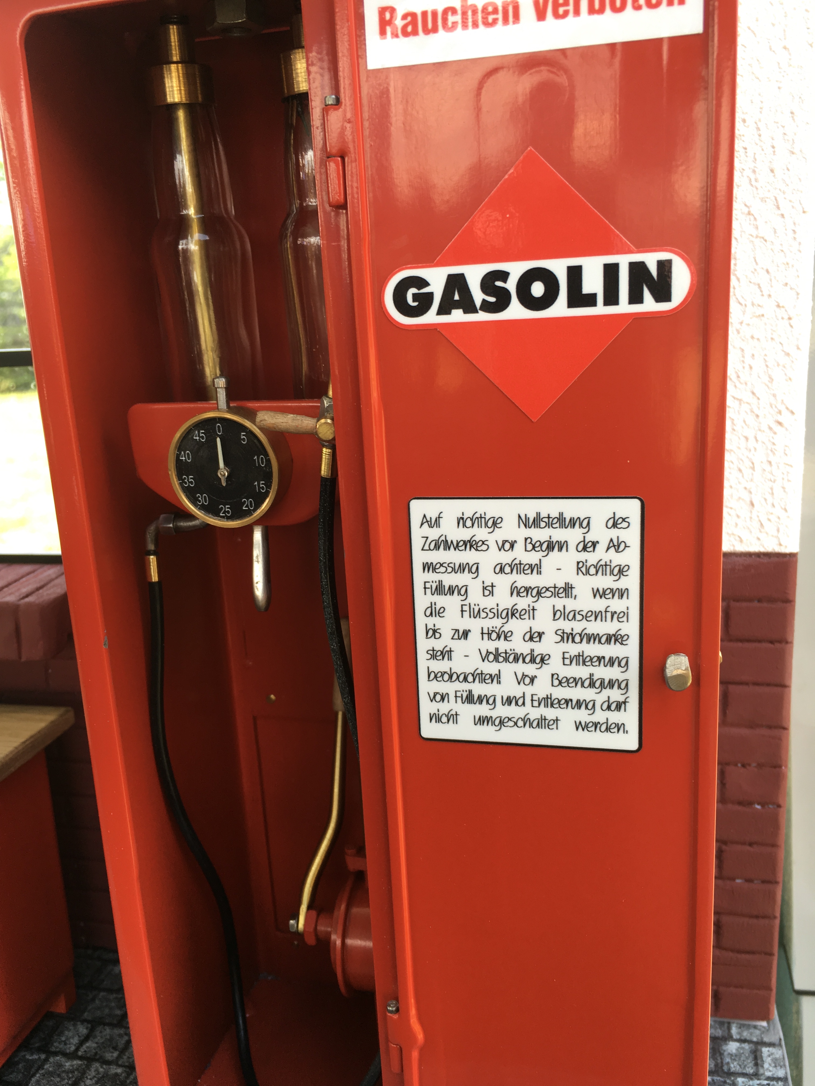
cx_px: 408
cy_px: 543
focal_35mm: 29
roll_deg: +0.0
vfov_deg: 61.7
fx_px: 910
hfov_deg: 48.2
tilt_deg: -15.7
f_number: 2.2
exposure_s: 1/100
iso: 25
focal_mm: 4.15
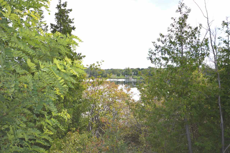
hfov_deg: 62.0
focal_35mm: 30
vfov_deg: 43.5
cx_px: 115
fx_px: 191
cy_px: 76
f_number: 5.6
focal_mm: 20
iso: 110
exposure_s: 1/125
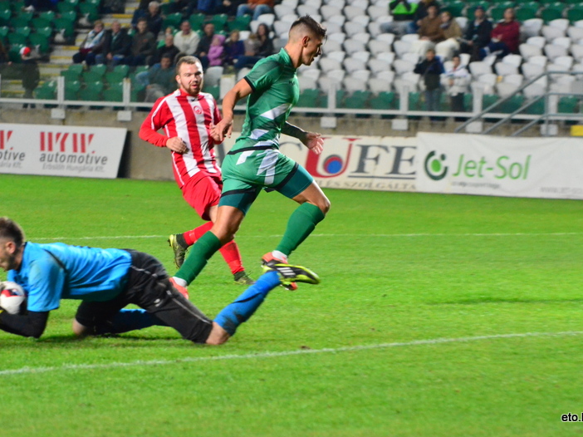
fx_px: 4697
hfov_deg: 7.1
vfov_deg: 5.3
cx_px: 279
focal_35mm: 279
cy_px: 218
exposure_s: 1/500
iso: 6400
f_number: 5.6
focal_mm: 170
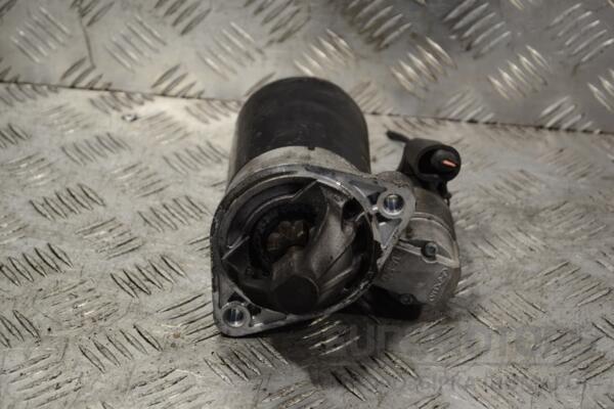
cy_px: 204
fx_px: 1407
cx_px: 307
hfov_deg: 24.6
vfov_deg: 16.6
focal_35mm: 82
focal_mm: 55
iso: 180
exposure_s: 1/30
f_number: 5.6
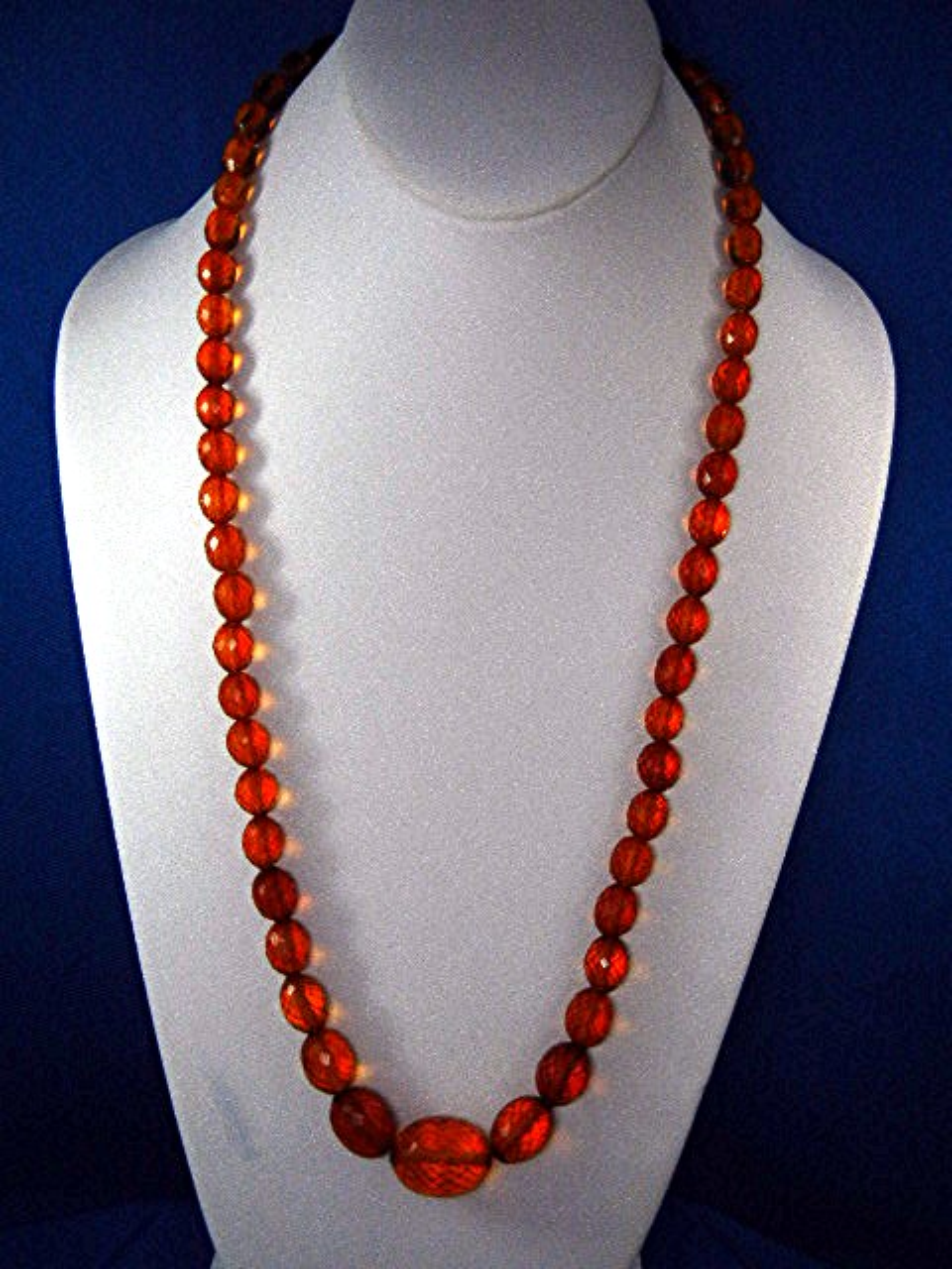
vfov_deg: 54.0
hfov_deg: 41.8
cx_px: 476
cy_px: 634
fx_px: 1247
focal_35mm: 34
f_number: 7.2
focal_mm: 6.2
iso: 230
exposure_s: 1/158
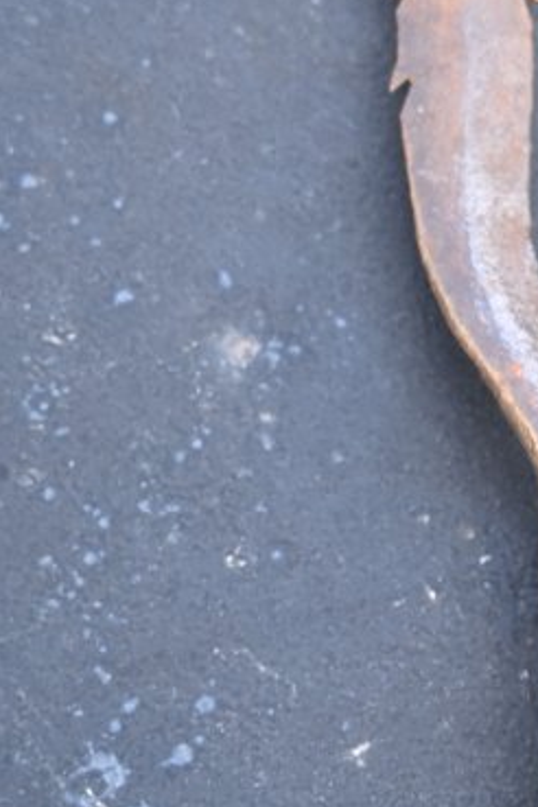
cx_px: 765
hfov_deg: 11.3
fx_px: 2623
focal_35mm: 117
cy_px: 669
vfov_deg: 17.3
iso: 400
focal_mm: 24
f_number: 4
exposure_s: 1/250
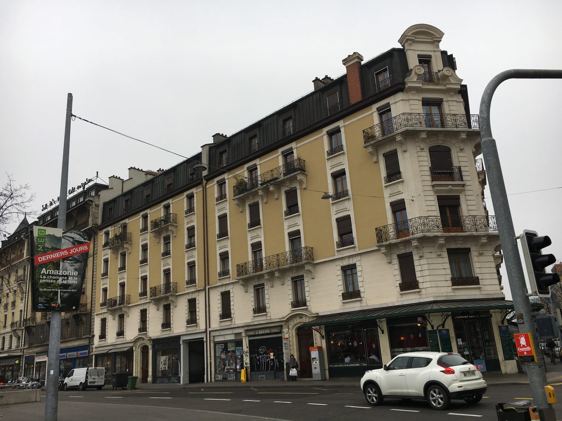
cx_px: 281
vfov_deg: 48.2
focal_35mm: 29
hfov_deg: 61.7
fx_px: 471
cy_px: 210
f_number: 2.2
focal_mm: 4.15
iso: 25
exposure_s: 1/407
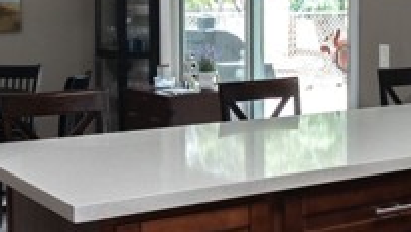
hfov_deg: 25.8
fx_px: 861
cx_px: 383
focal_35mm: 79
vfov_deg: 15.2
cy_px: 53
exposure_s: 1/125
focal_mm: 16
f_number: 3.5
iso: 1000
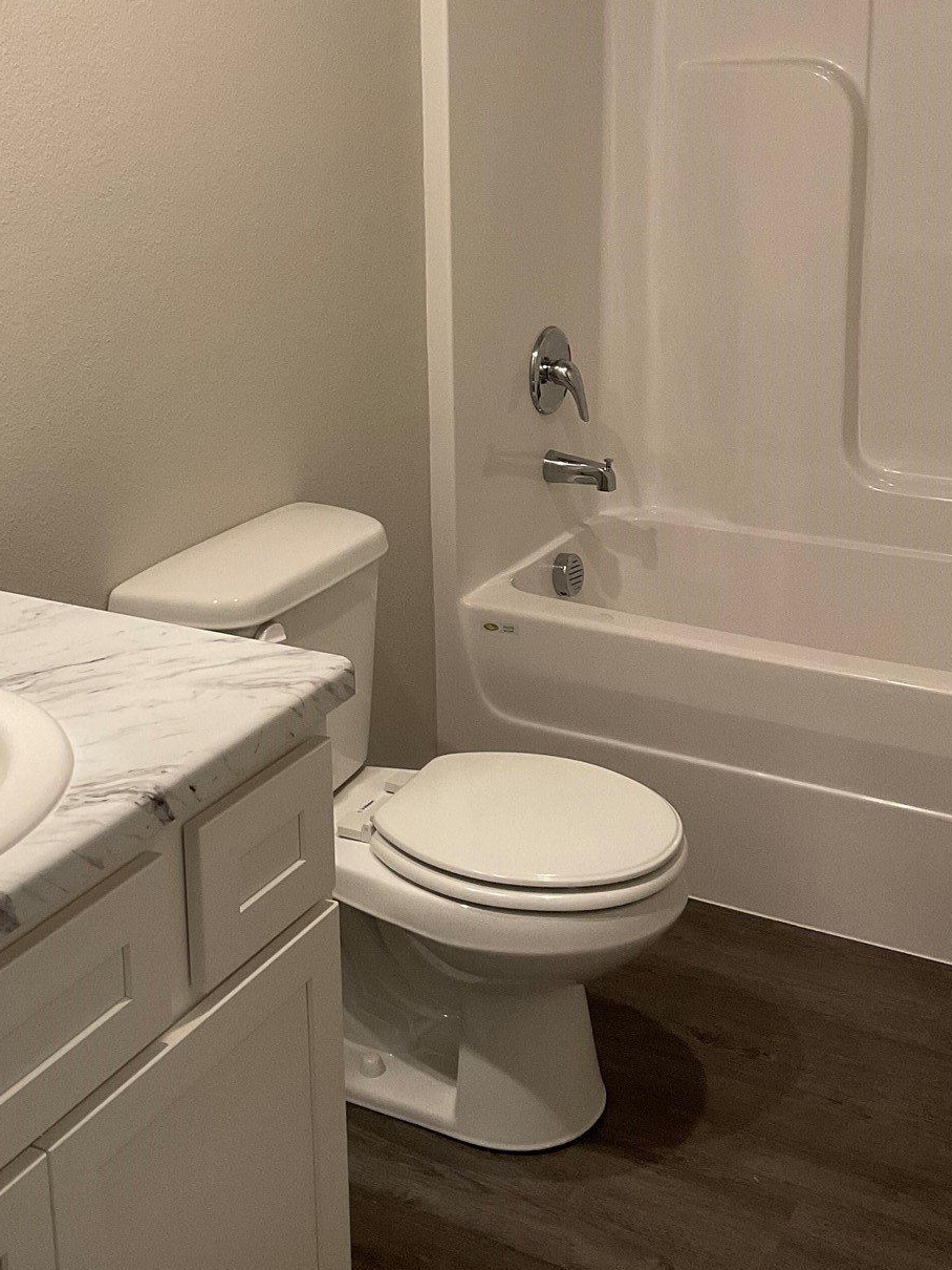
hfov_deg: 31.3
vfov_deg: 40.6
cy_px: 391
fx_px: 1686
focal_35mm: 46
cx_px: 339
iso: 100
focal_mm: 3
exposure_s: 1/60
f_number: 1.8
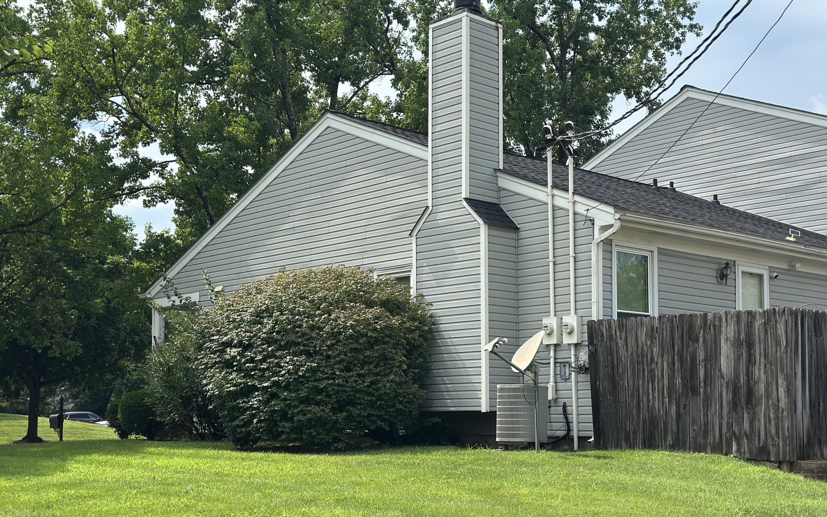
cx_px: 414
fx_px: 1150
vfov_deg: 25.3
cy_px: 309
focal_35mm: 51
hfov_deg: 39.6
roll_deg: -1.4
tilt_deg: +7.0
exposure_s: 1/3731
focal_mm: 6.86
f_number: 1.78
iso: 80
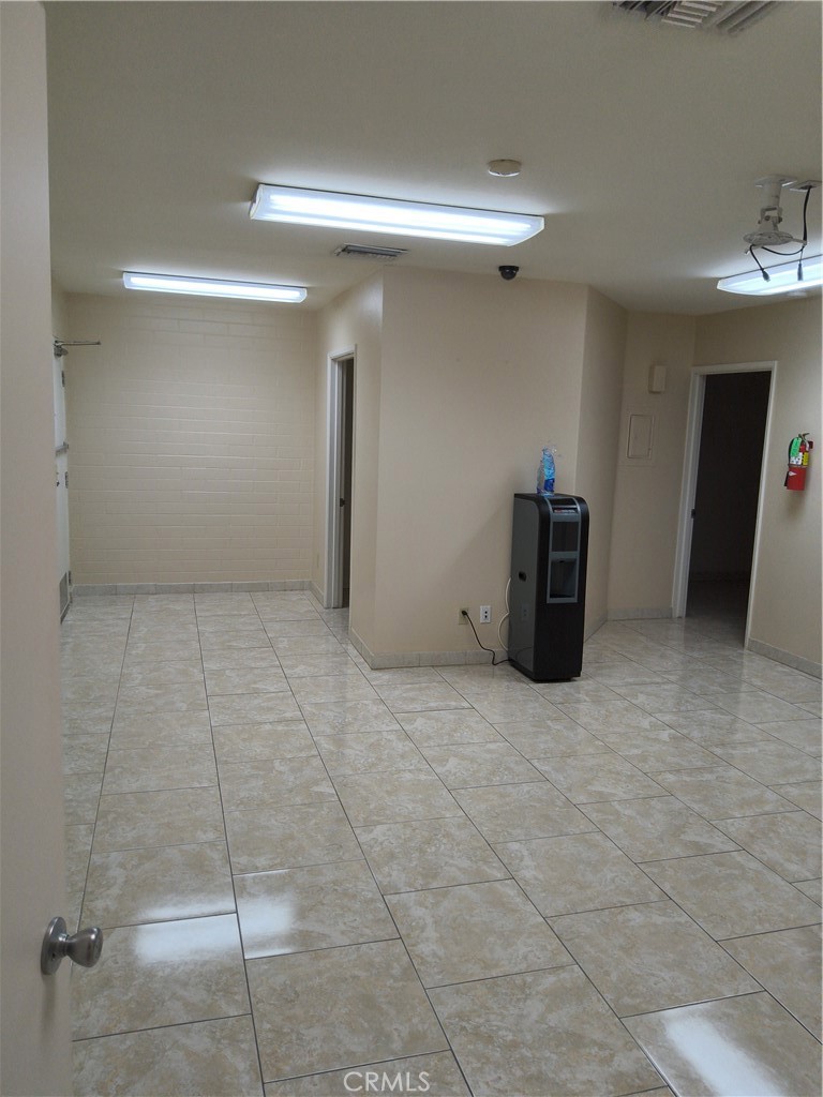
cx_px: 412
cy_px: 548
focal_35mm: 25
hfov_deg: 54.9
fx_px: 793
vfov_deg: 69.4
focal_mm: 3.08
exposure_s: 1/120
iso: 40
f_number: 2
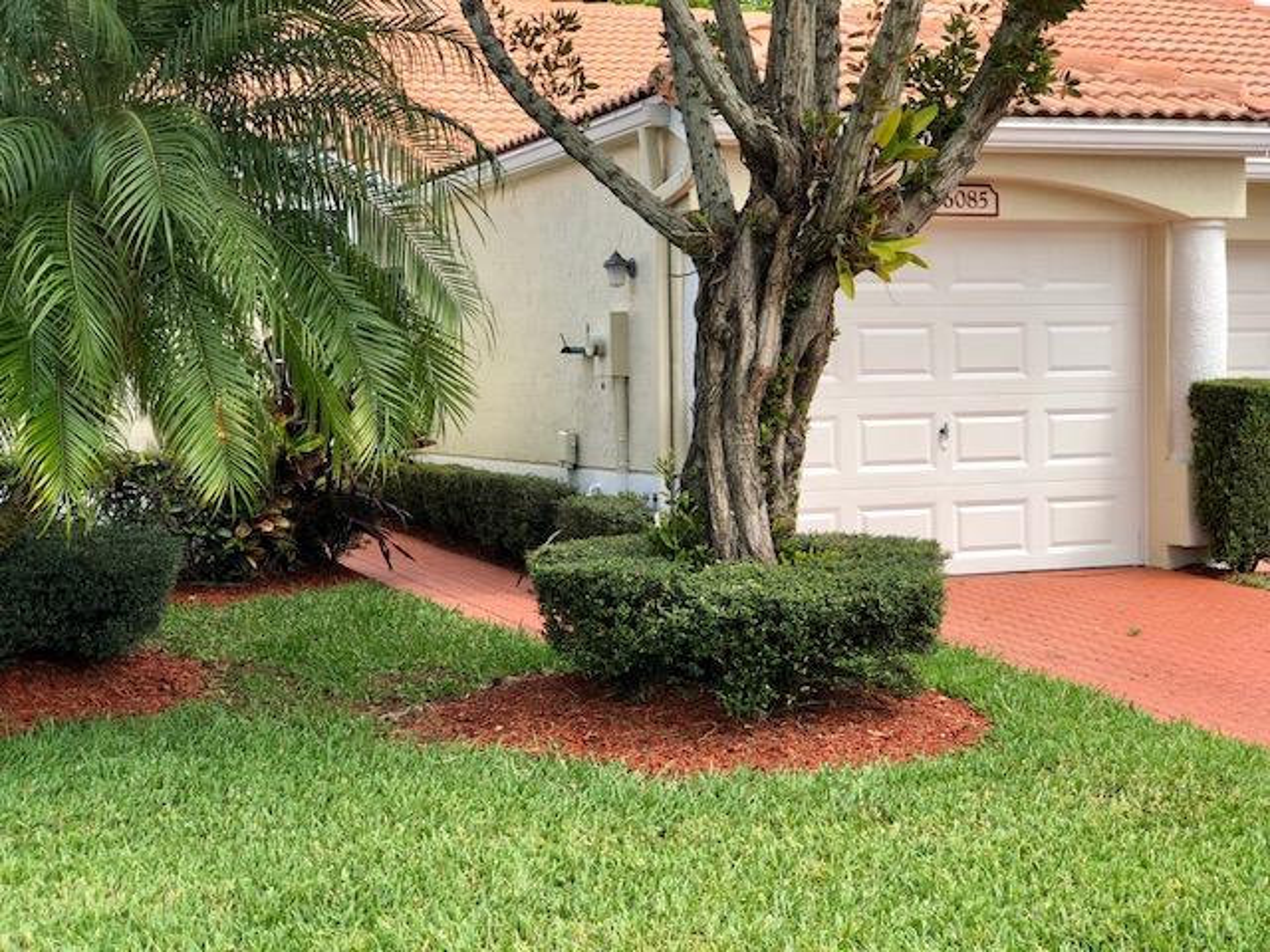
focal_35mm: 57
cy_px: 476
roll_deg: -0.1
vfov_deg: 25.7
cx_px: 635
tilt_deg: -3.9
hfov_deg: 33.8
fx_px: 2091
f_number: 2.8
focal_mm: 6.6
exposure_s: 1/296
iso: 20
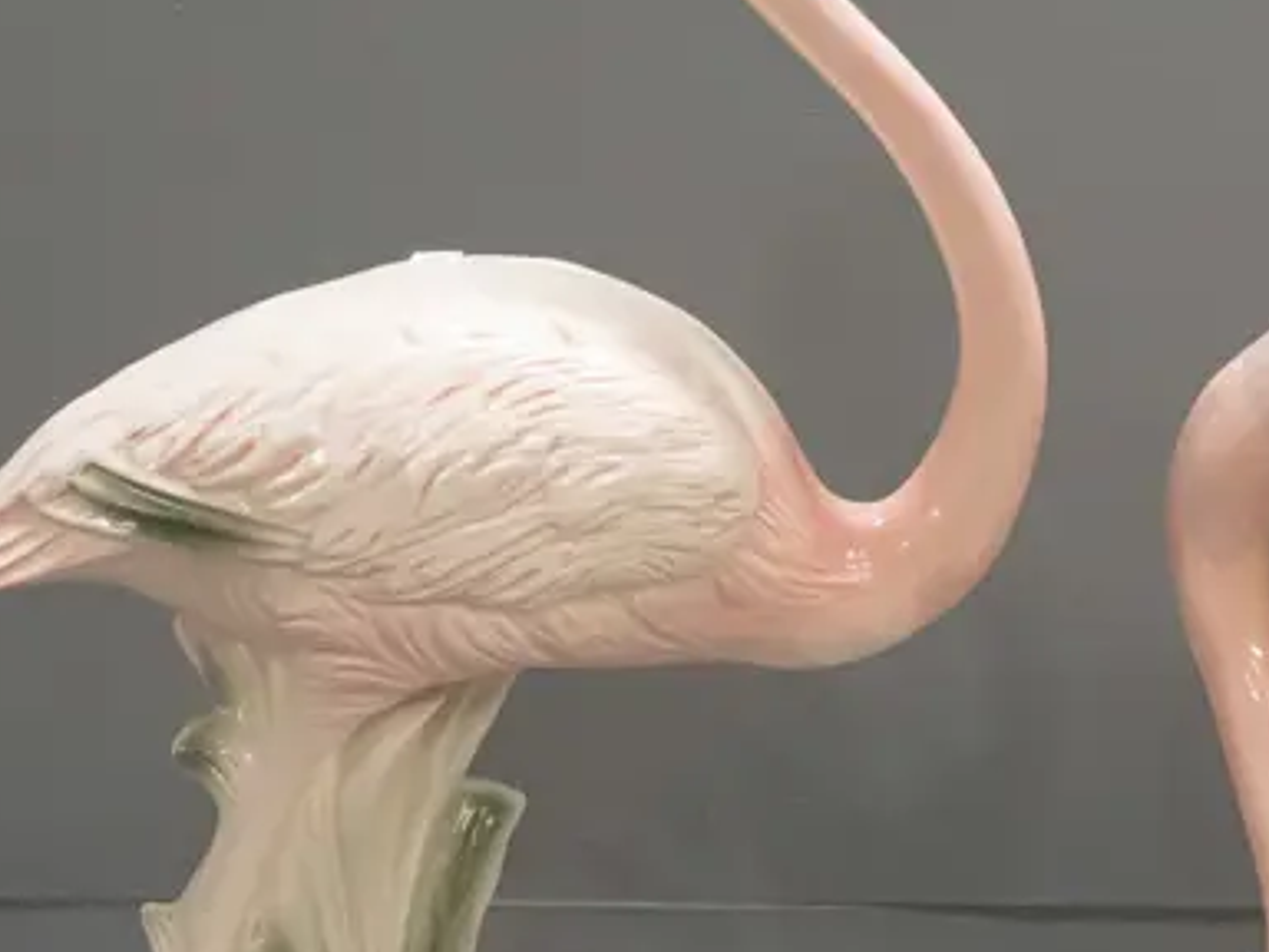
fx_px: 3519
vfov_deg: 15.4
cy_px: 661
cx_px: 952
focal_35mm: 96
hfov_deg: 20.3
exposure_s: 1/160
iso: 3200
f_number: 5.6
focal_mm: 18
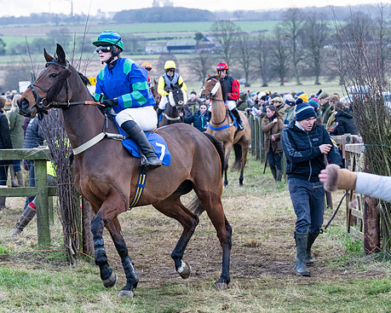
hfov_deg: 12.4
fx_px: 1793
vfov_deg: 10.0
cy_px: 130
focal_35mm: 155
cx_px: 113
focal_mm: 70
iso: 800
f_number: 4
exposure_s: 1/400
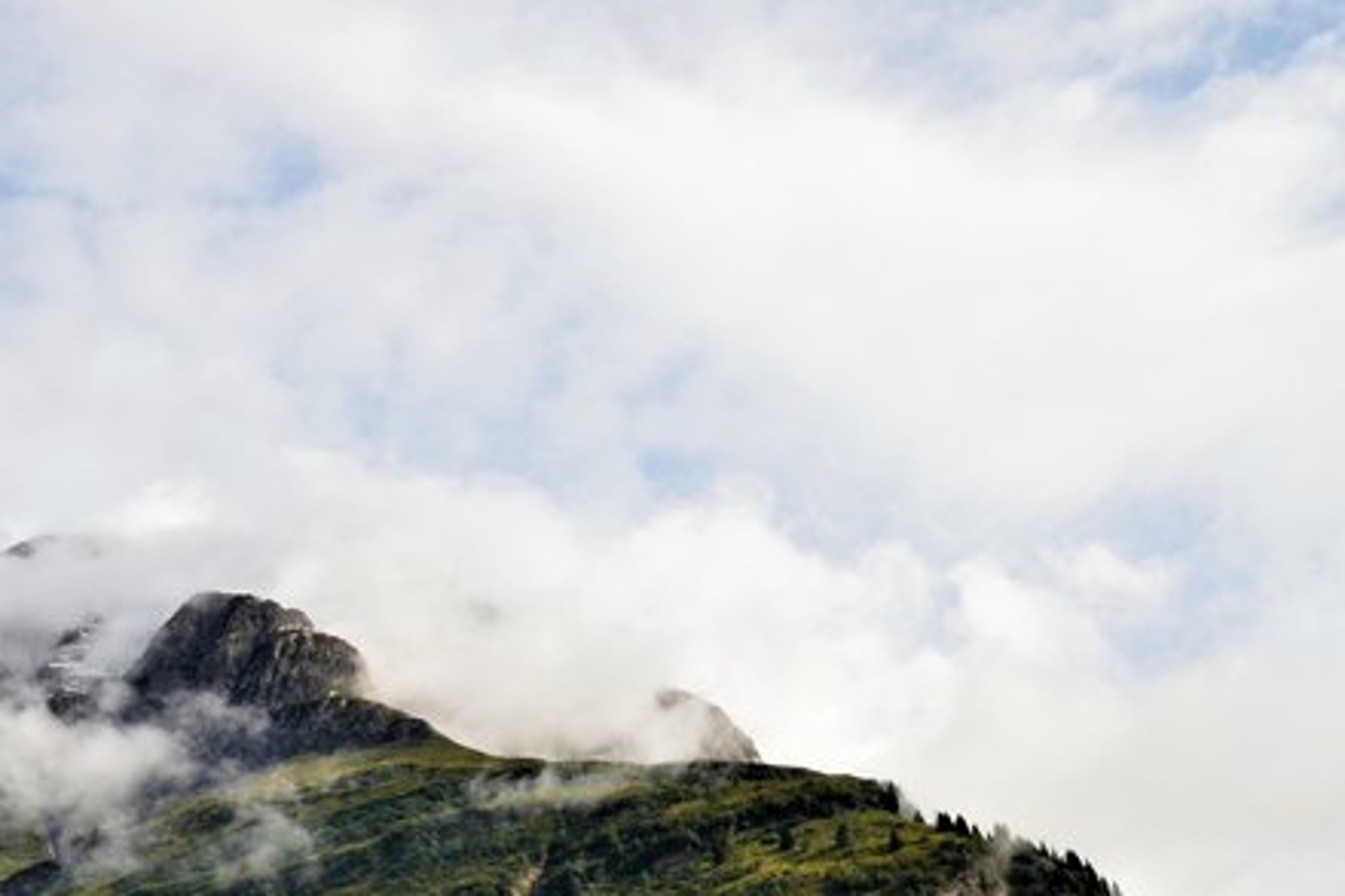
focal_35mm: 49
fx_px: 1830
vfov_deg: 26.7
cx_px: 245
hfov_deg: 38.6
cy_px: 783
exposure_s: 1/250
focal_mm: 18
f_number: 10
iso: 320
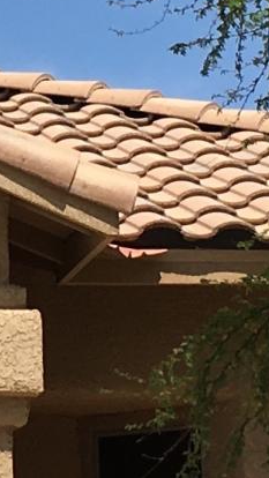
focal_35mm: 229
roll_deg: +0.3
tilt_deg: +13.7
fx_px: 2903
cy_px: 118
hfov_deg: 5.2
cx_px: -175
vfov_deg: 9.4
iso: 25
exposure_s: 1/2024
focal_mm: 4.15
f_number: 2.2
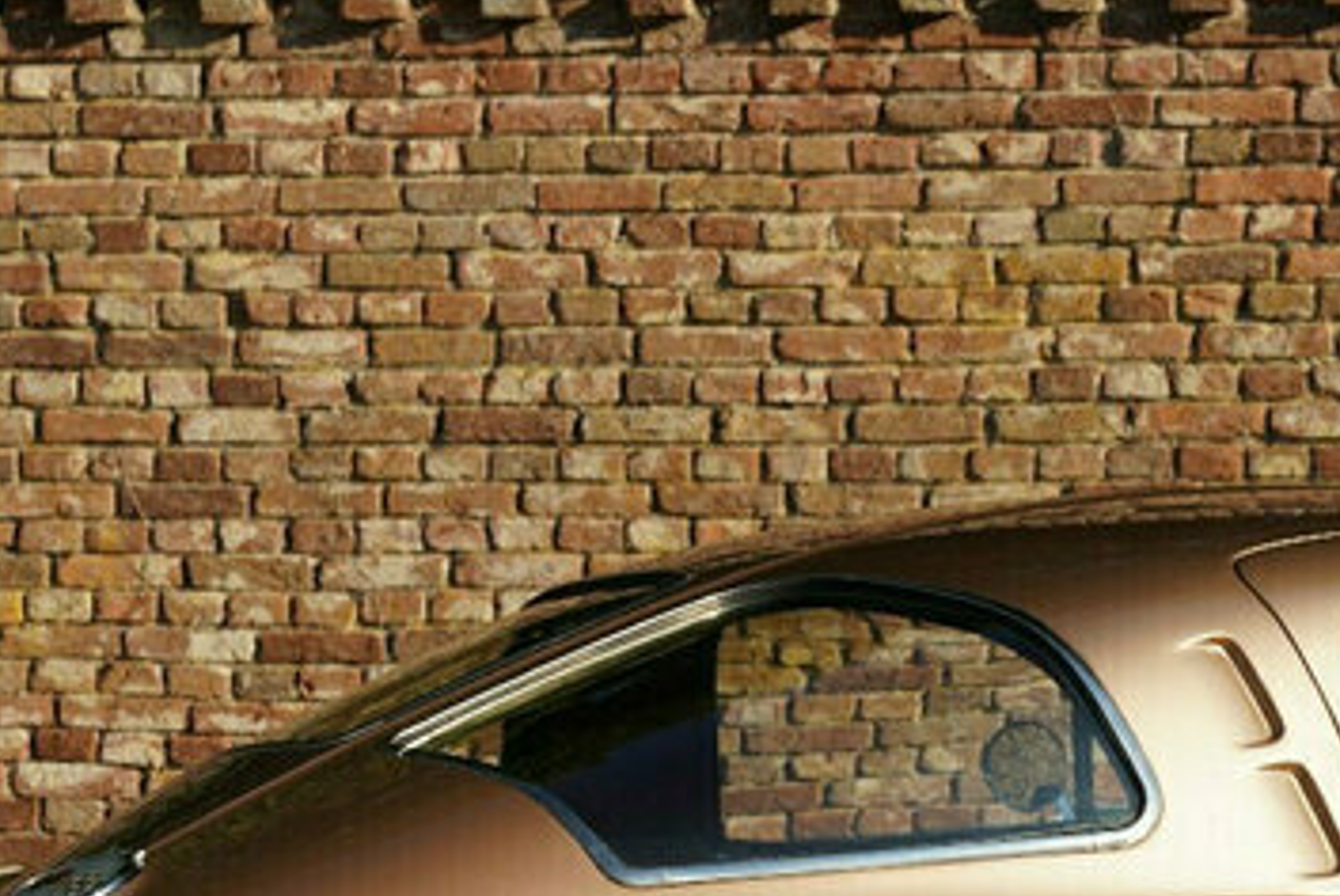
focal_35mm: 164
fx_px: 6123
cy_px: 812
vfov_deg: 8.3
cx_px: 1264
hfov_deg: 12.4
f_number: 5.6
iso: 100
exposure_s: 1/200
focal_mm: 48.4
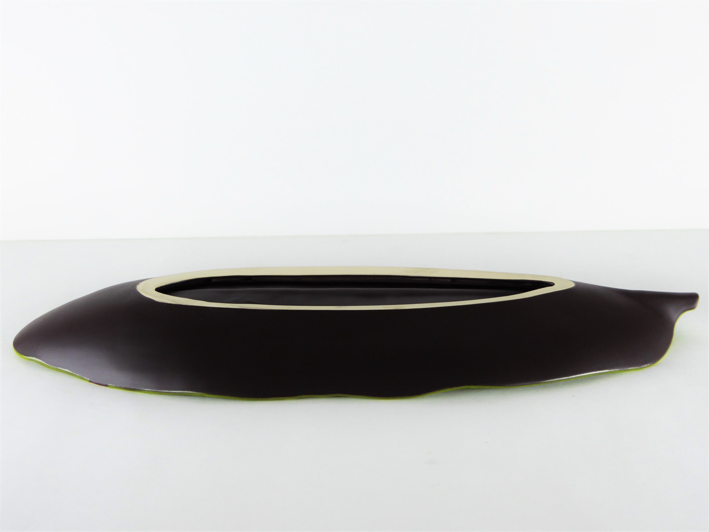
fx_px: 963
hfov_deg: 40.4
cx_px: 354
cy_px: 266
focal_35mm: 47
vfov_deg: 30.9
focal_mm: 8.4
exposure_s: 1/60
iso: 200
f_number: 4
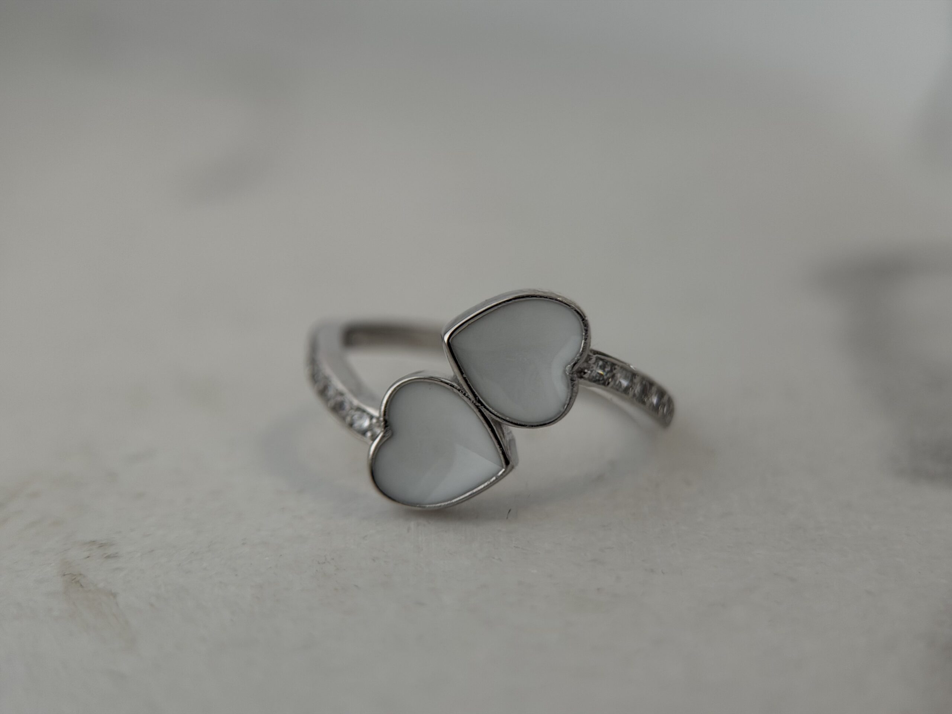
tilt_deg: -20.1
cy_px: 357
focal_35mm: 48
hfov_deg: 39.7
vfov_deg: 30.3
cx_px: 476
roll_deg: +1.9
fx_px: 1320
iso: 100
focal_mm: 6.76
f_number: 1.78
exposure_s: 1/91
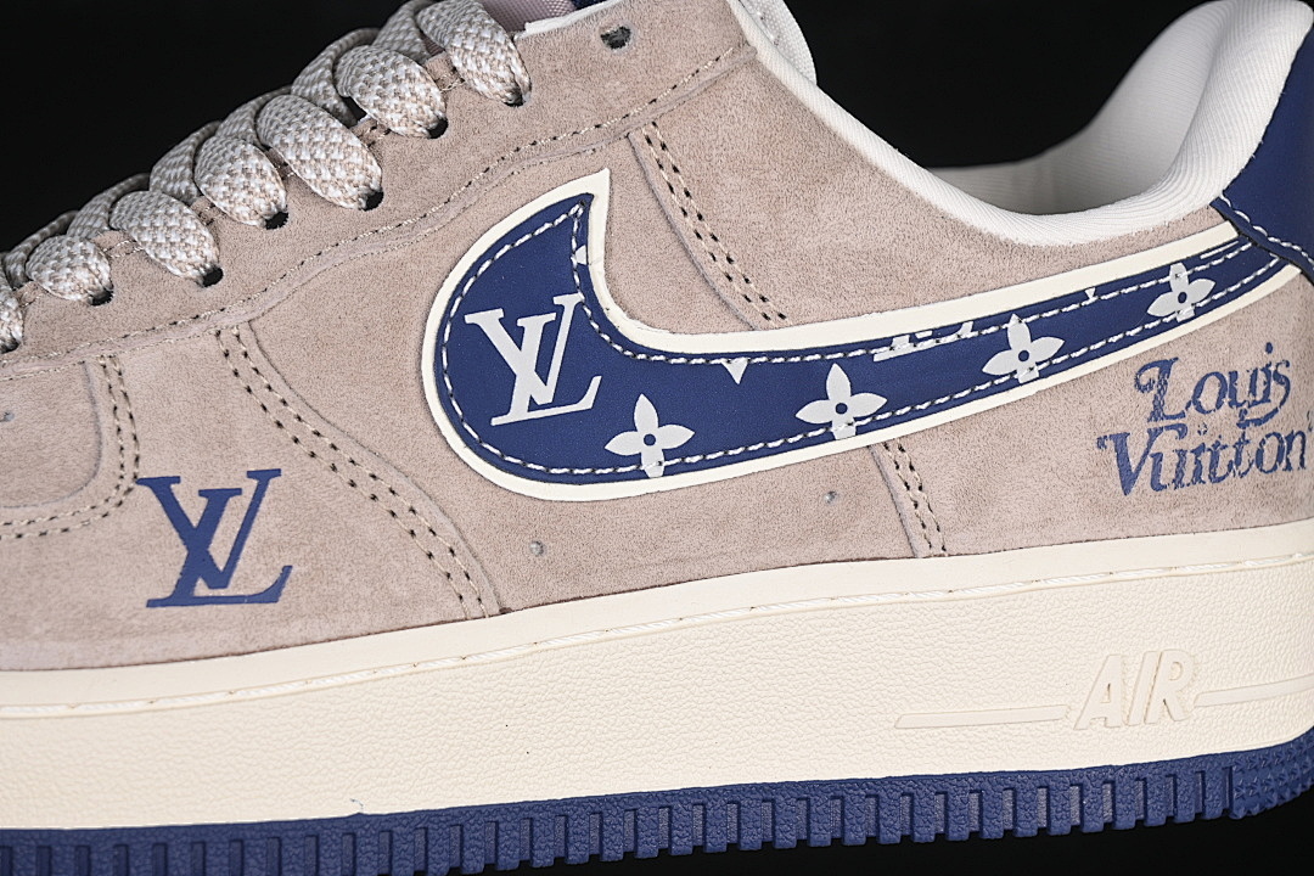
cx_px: 657
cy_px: 438
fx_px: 2737
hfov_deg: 27.0
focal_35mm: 75
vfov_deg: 18.2
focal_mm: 50
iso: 160
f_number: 6.3
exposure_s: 1/60
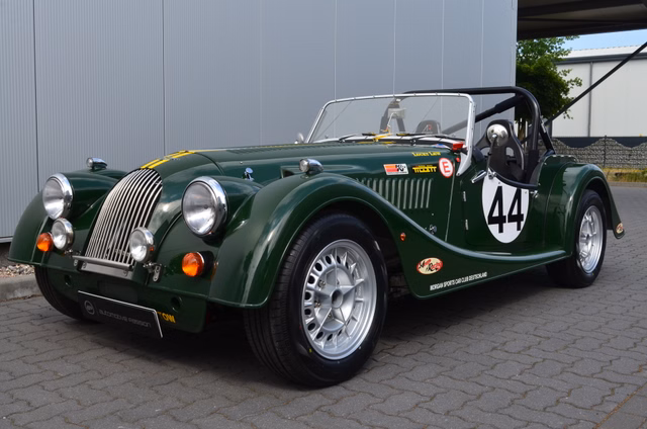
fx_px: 700
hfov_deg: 49.6
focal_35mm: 39
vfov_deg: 34.1
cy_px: 214
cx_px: 324
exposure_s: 1/100
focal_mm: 26
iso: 200
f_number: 11
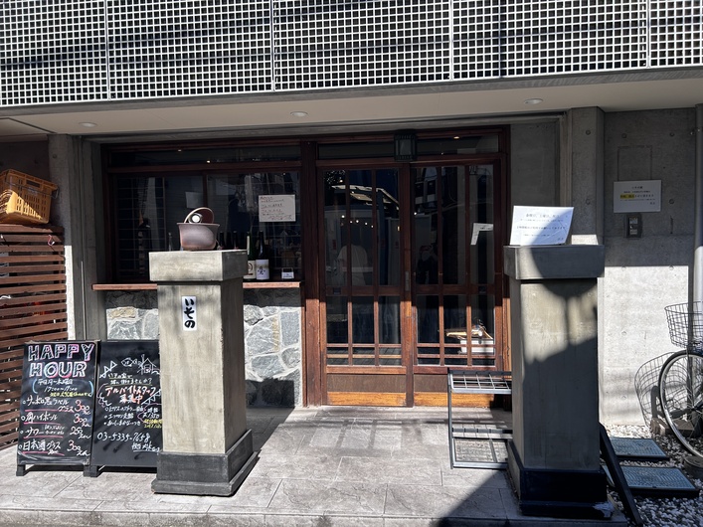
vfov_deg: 53.0
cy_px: 264
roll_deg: +0.9
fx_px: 528
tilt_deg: -2.6
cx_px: 352
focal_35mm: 26
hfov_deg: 67.3
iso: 50
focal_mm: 5.7
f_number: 1.5
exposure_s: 1/1575
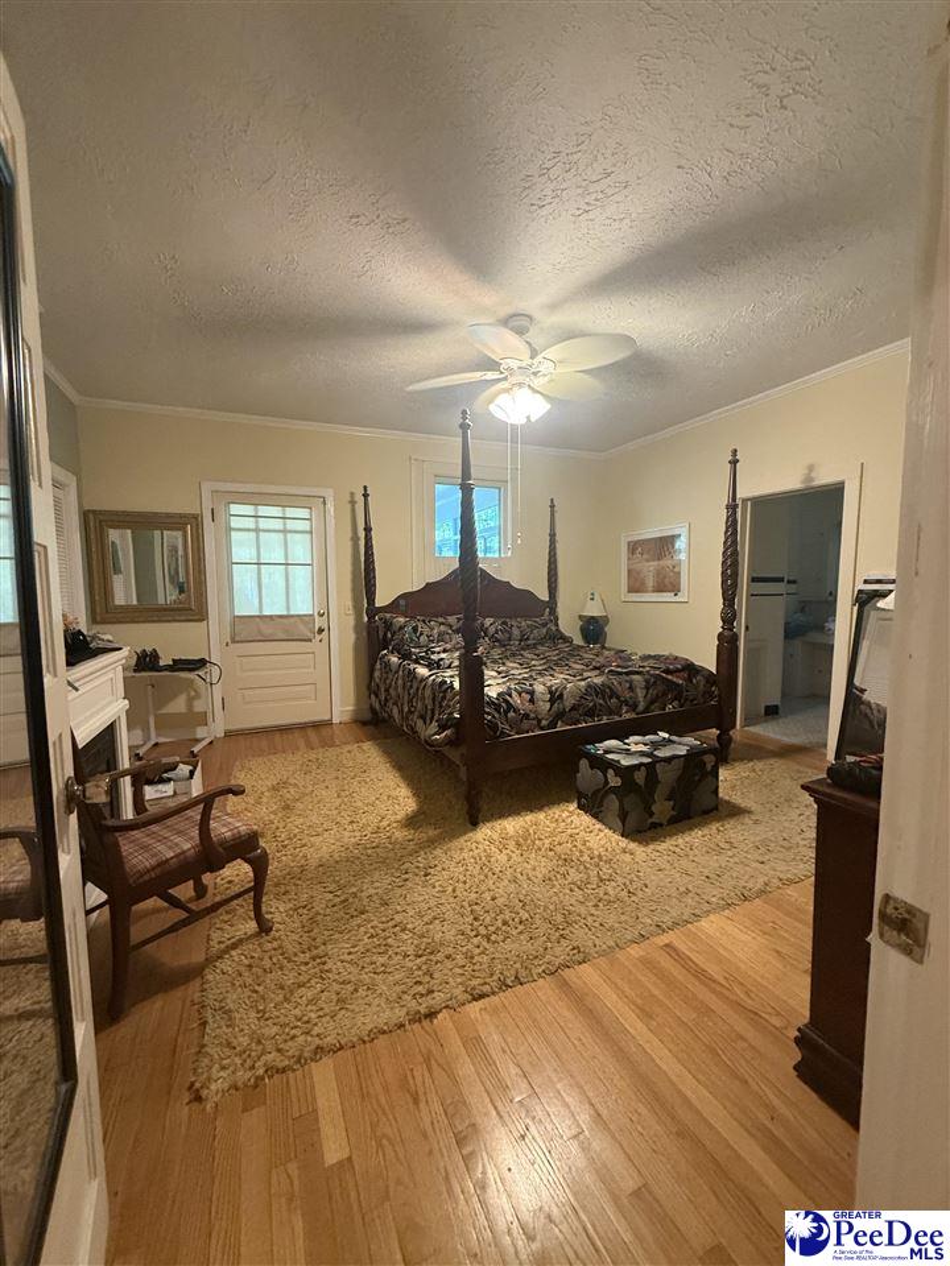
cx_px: 475
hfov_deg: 85.7
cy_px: 633
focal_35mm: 14
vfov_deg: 102.1
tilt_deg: -3.3
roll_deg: +2.5
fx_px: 512
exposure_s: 1/60
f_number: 2.2
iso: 500
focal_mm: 2.22
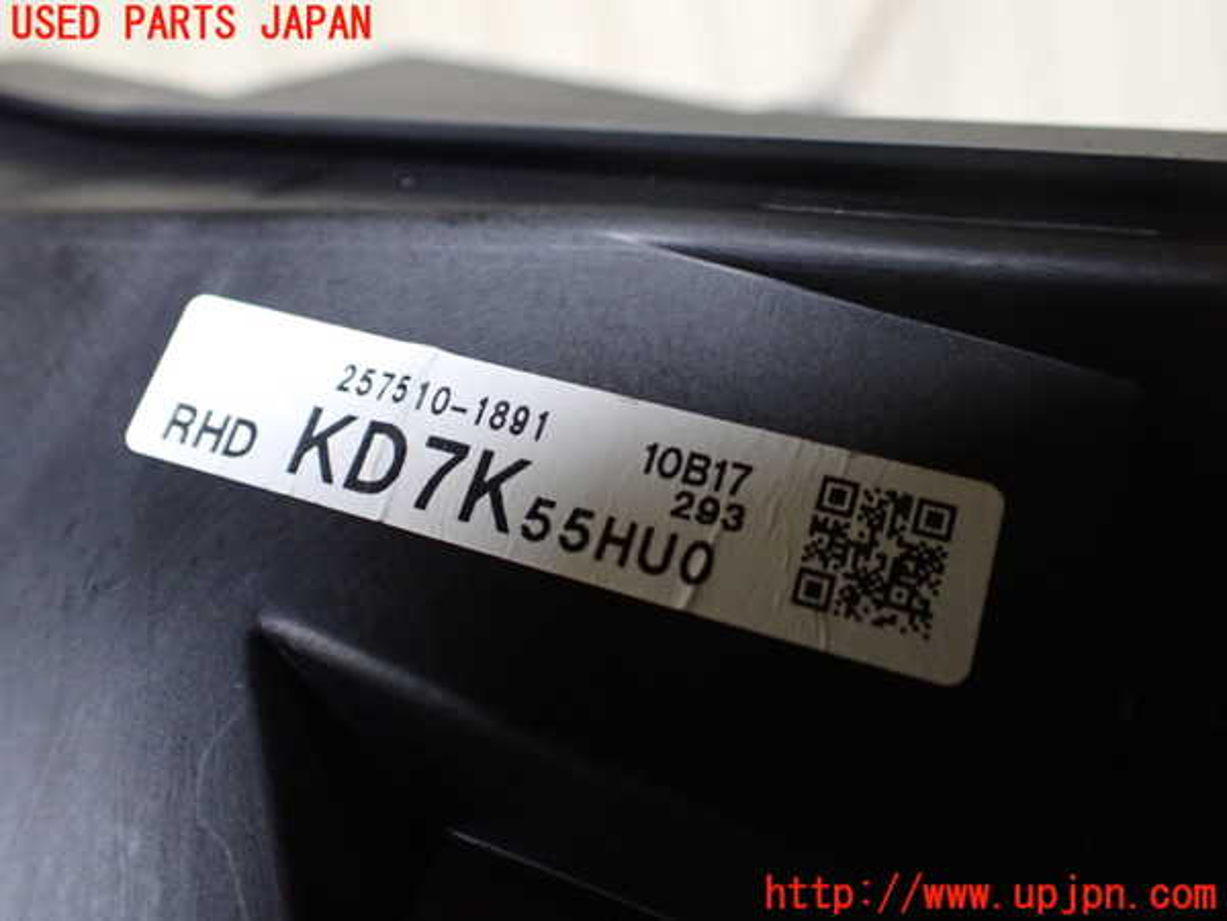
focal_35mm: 30
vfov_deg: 46.8
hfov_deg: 60.0
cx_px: 614
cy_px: 460
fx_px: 1063
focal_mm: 5.4
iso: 800
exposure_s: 1/125
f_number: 2.3
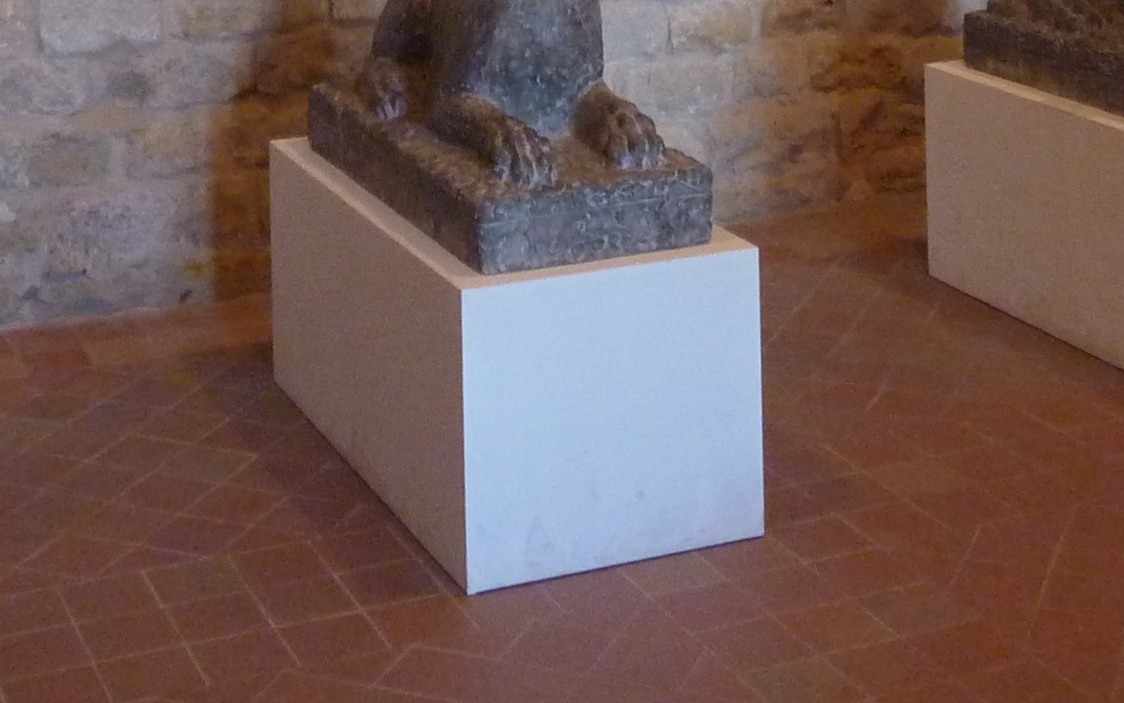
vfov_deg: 16.9
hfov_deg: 29.7
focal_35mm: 69
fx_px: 2114
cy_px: -388
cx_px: 465
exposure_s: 1/25
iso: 400
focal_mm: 4.1
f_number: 3.3
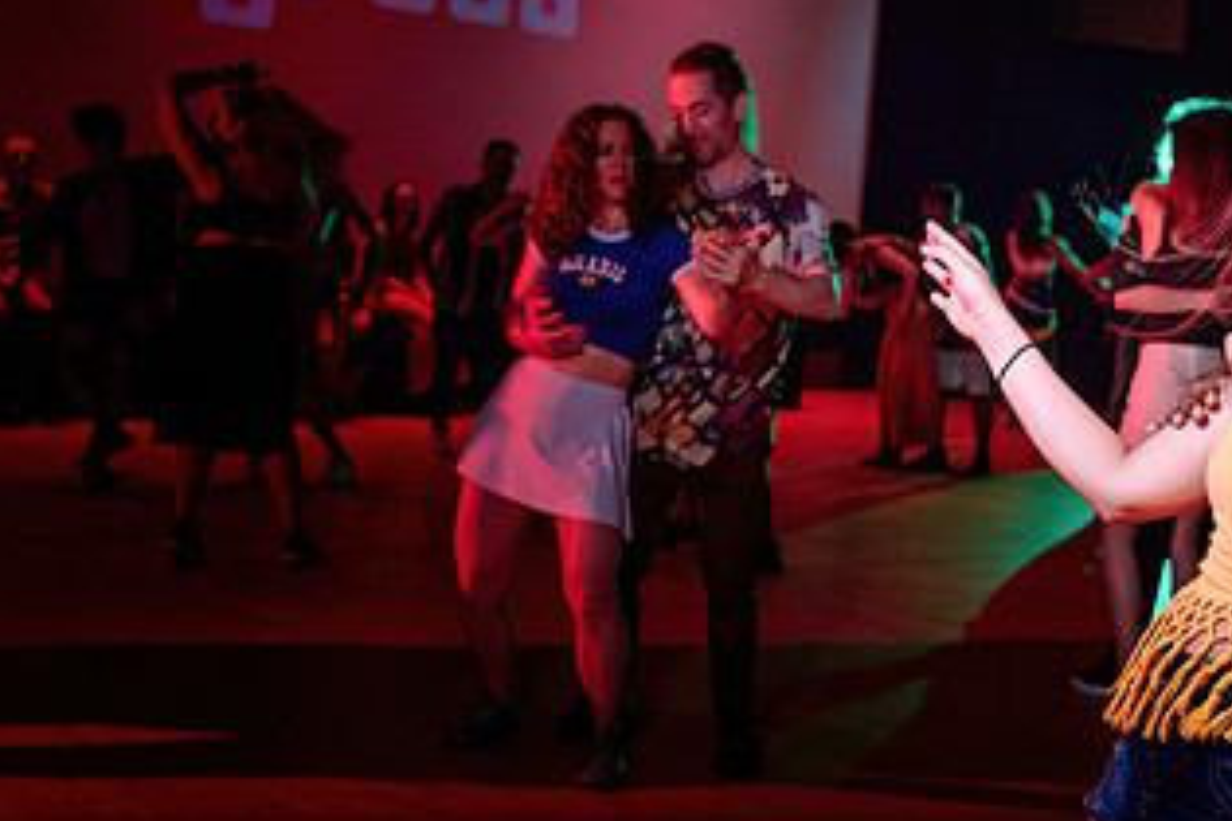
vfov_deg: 23.8
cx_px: 935
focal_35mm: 57
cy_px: 409
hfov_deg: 34.3
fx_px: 1951
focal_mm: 31
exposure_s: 1/100
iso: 800
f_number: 2.8
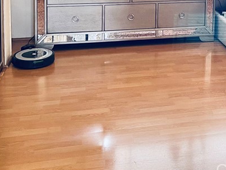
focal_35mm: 66
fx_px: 431
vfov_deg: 20.7
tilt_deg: -7.2
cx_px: 220
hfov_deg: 27.8
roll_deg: -1.1
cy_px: -38
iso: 125
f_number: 1.5
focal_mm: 5.7
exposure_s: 1/90
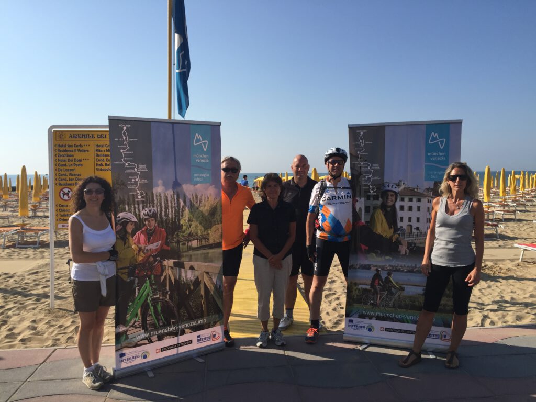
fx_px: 449
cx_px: 268
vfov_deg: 48.2
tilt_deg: -7.0
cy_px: 201
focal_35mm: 29
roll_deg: +0.2
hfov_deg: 61.7
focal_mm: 4.15
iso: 32
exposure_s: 1/2475
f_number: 2.2
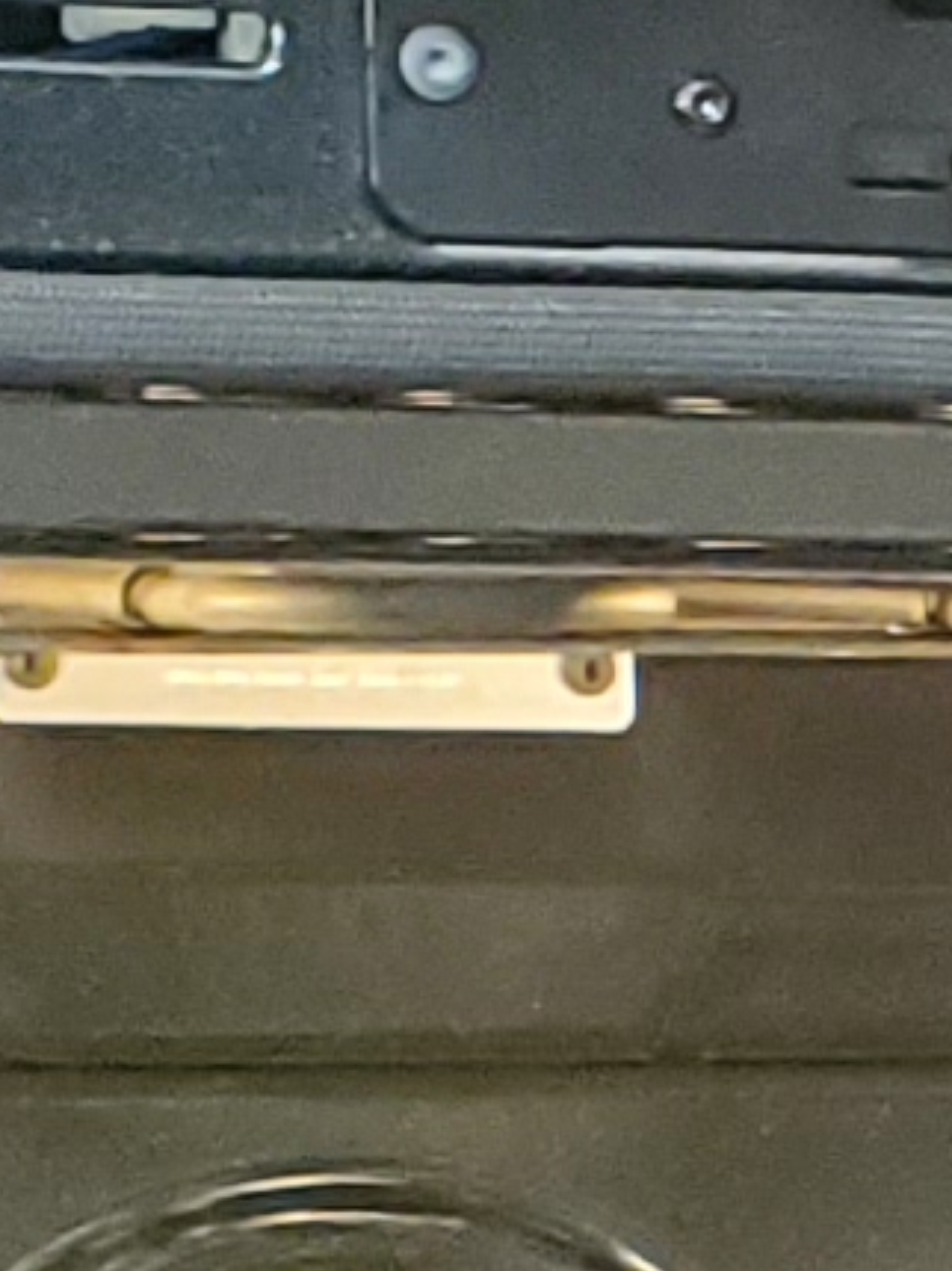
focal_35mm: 244
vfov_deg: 8.0
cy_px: 1723
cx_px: 3007
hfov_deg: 5.6
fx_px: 8956
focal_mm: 4.3
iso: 640
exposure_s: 1/30
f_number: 2.4
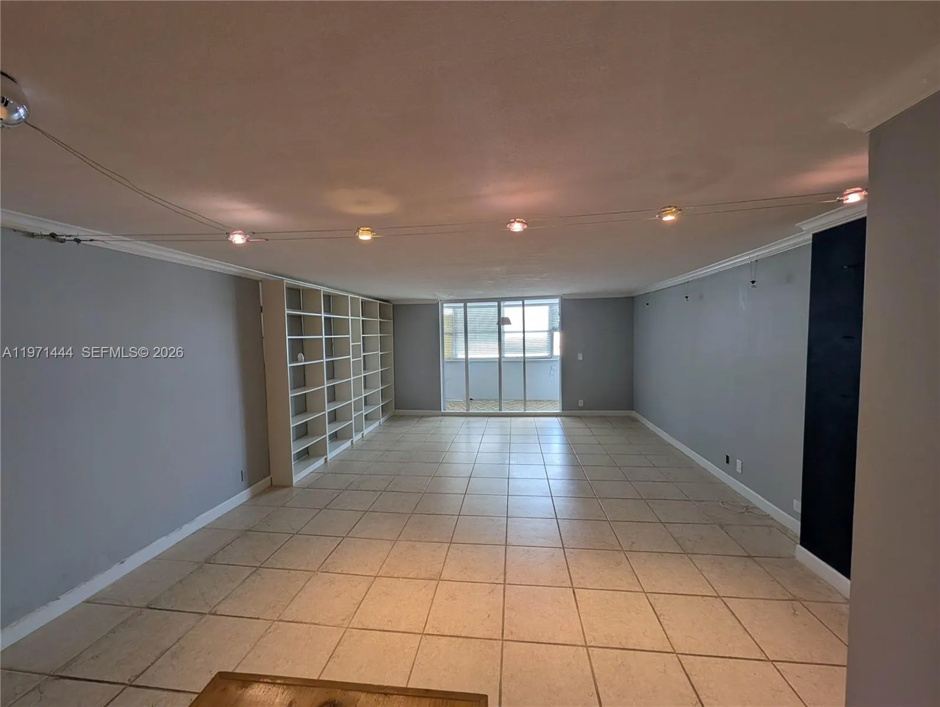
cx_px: 470
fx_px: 326
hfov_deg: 110.5
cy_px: 354
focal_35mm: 12
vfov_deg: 94.6
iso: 51
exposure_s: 1/132
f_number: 1.7
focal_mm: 2.02
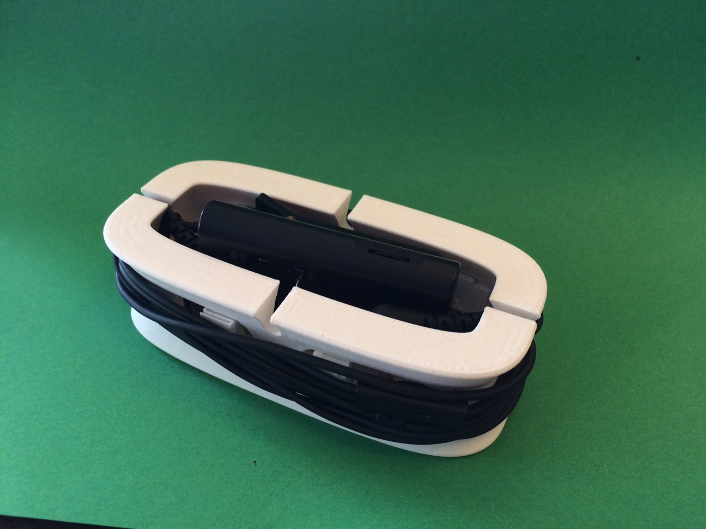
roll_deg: +1.1
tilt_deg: -42.8
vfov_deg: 48.2
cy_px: 264
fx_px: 591
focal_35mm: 29
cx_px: 353
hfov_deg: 61.7
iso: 40
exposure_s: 1/30
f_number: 2.2
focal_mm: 4.15
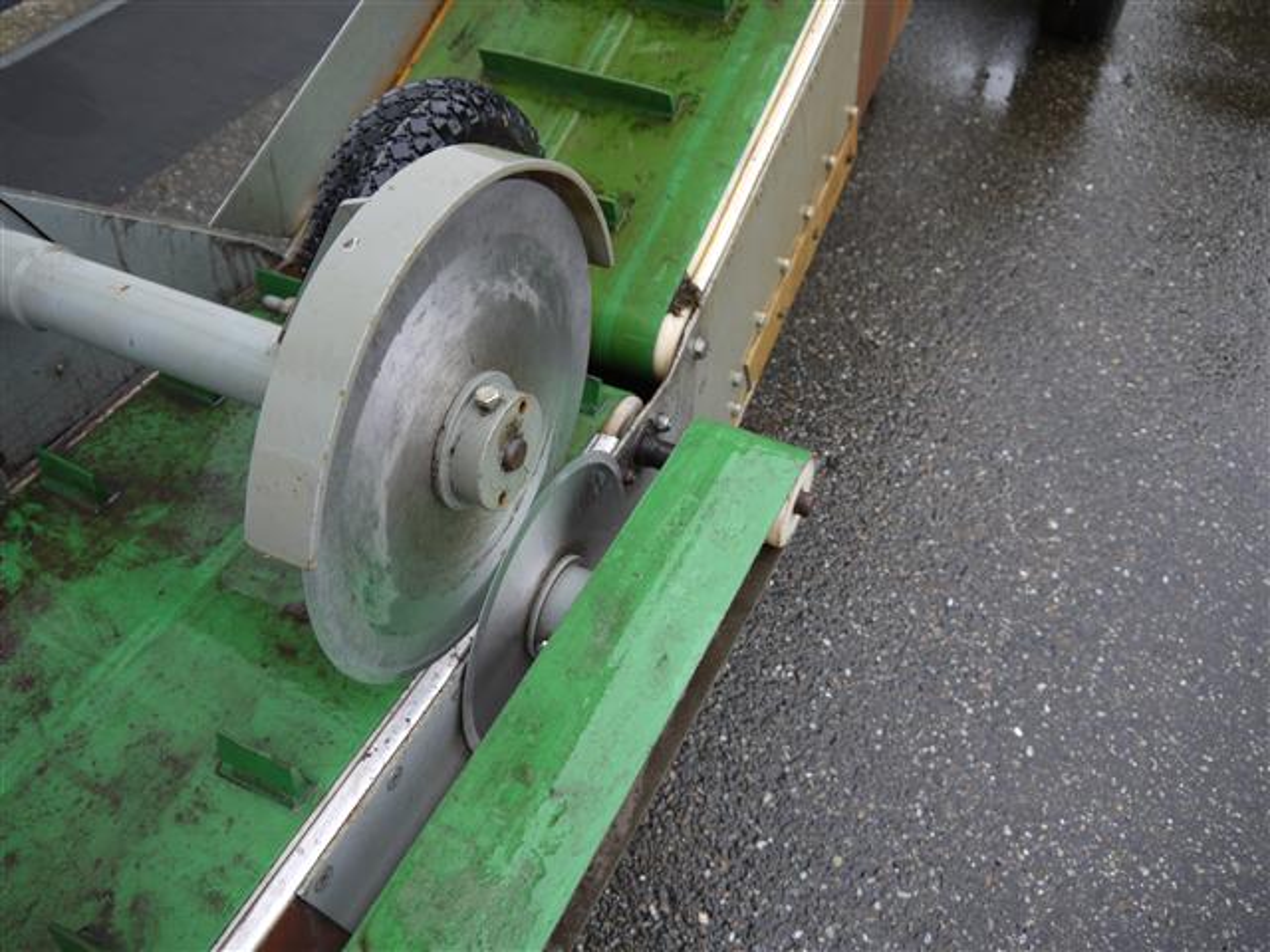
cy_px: 476
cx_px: 635
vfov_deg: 44.2
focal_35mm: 32
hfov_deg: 56.8
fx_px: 1174
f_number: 3.8
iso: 100
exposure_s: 1/80
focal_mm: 16
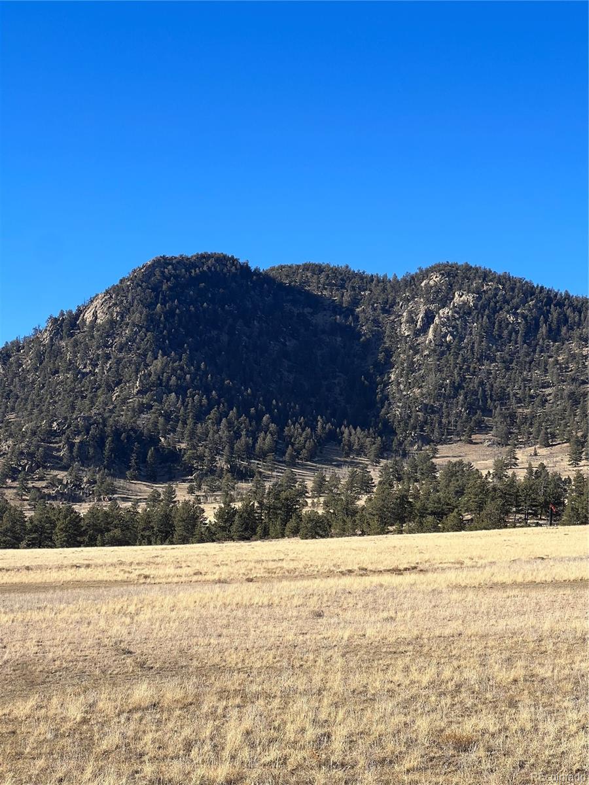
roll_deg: -1.1
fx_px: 1747
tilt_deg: +5.5
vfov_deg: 25.3
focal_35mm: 77
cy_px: 392
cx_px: 294
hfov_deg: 19.1
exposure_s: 1/641
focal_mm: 9
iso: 32
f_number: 2.8
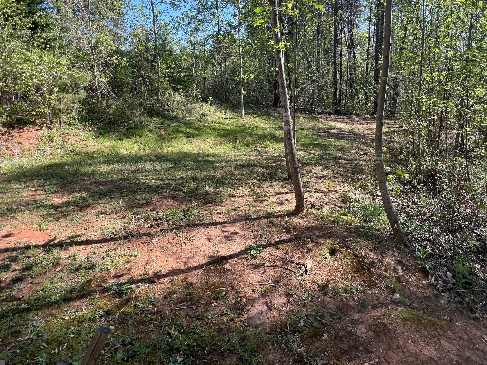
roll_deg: +1.5
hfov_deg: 87.5
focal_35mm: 18
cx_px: 266
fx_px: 253
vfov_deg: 70.2
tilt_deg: -10.3
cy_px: 132
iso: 32
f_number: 1.8
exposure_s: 1/285
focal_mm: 1.57
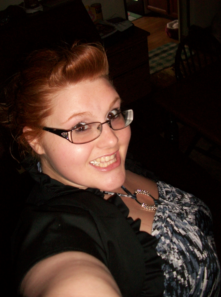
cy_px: 148
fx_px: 273
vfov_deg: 56.9
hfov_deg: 44.0
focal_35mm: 32
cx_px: 110
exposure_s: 1/30
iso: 160
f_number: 2.9
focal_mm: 5.7
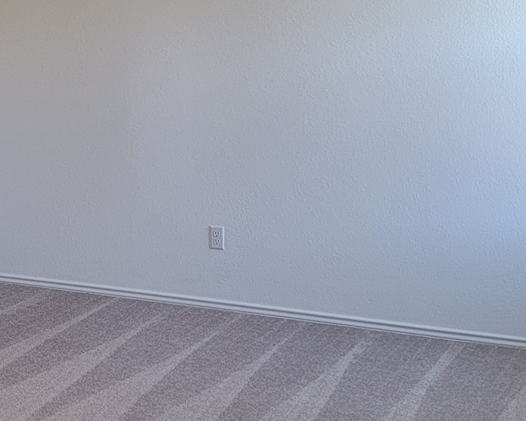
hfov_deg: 26.6
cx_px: 54
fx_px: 1074
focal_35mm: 69
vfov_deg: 21.9
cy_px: 81
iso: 125
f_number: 1.8
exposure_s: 1/120
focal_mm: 6.7
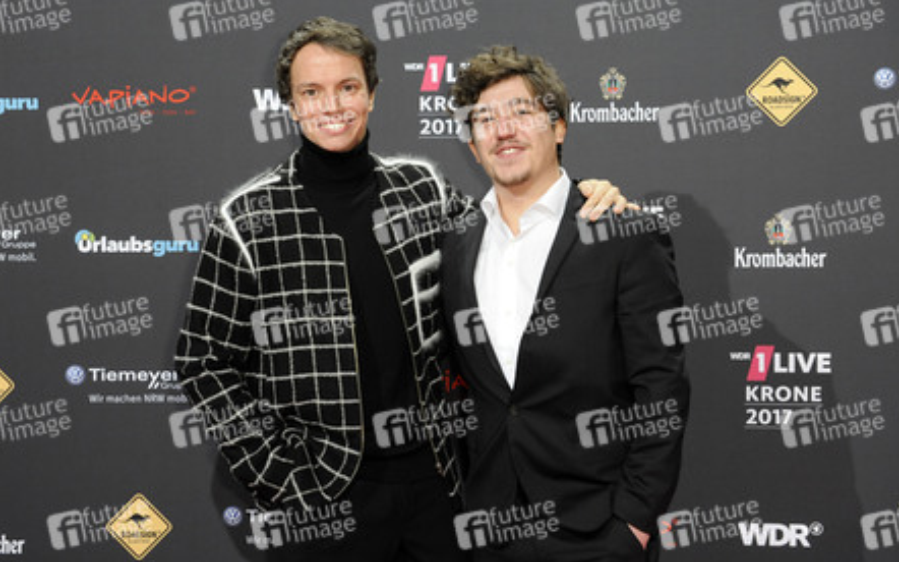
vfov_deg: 24.0
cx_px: 452
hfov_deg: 37.5
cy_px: 271
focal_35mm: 54
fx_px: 1323
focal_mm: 52
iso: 2500
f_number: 6.3
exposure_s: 1/200
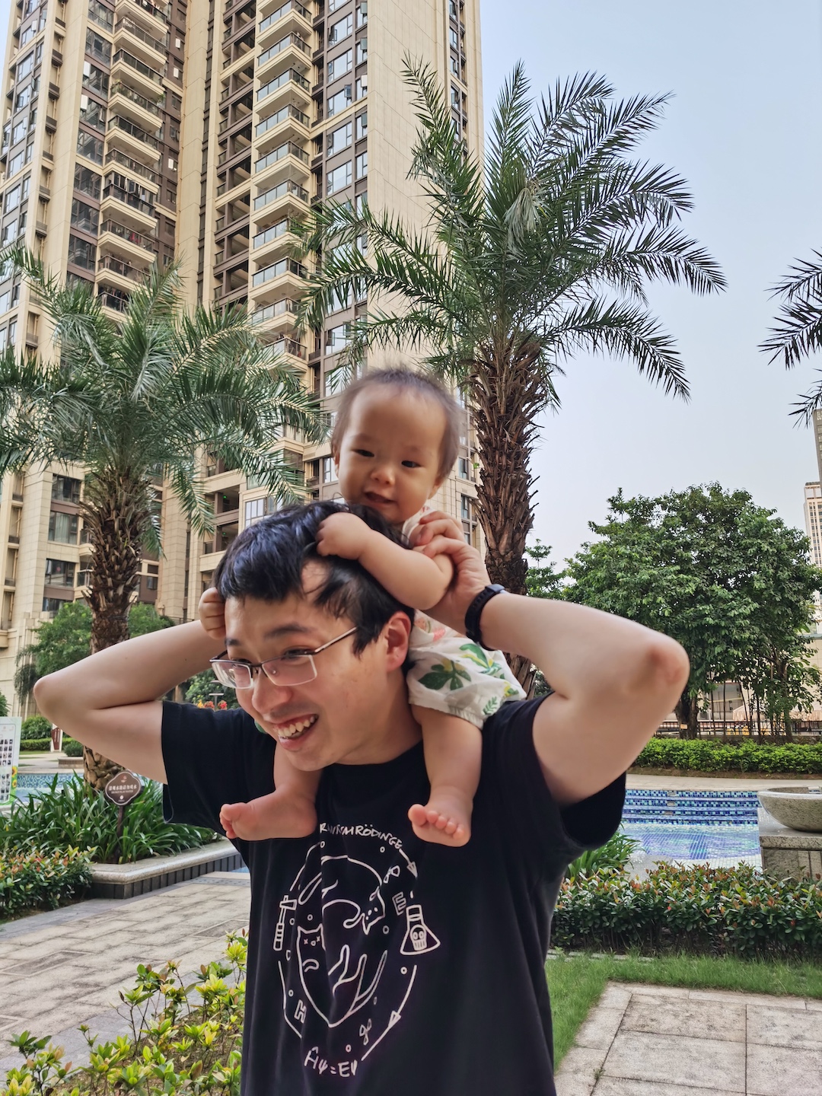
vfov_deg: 65.3
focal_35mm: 27
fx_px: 855
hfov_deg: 51.4
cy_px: 548
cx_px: 411
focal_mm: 5.56
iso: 50
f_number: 1.6
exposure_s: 1/158
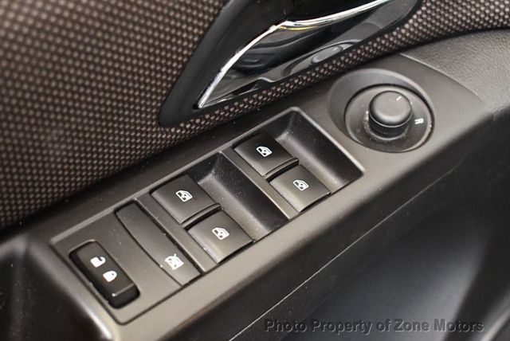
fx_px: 907
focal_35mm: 64
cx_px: 255
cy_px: 170
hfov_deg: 31.4
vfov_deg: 21.3
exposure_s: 1/60
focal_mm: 32
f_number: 4.5
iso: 5600
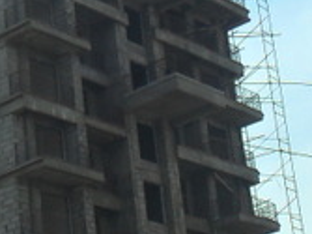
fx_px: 1135
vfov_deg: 11.7
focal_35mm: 126
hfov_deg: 15.6
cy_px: 168
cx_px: 213
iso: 100
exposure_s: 1/350
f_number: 8.9
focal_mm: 4.9
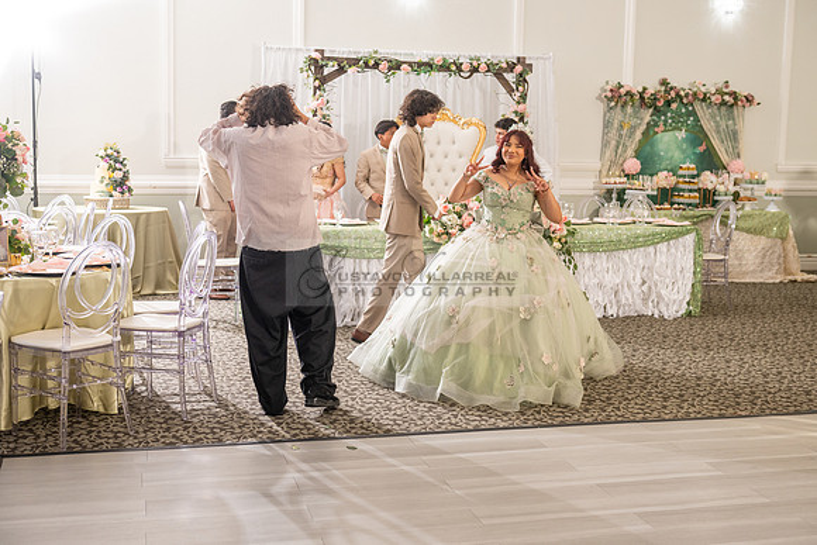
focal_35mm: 48
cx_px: 408
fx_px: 1090
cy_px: 272
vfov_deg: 28.1
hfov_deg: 41.1
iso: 500
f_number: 4.5
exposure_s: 1/160
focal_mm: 48
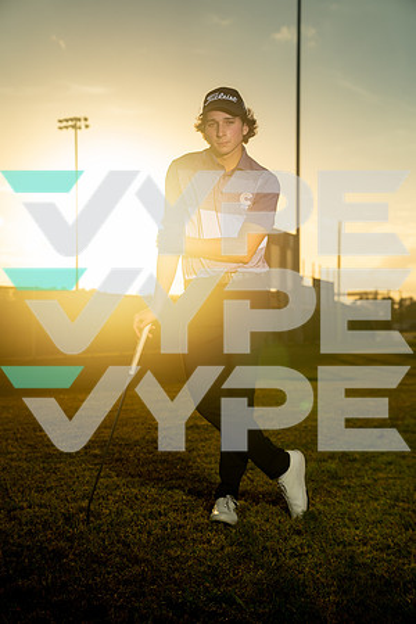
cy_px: 312
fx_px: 1005
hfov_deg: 23.4
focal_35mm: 58
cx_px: 208
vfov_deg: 34.5
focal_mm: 58
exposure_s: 1/250
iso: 400
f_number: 4.5
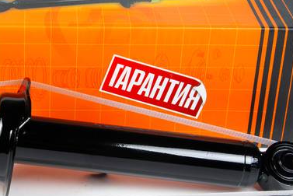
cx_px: 43
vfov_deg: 11.3
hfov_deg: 16.7
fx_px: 986
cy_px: 79
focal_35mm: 121
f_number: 11
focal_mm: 38
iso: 200
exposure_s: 1/160
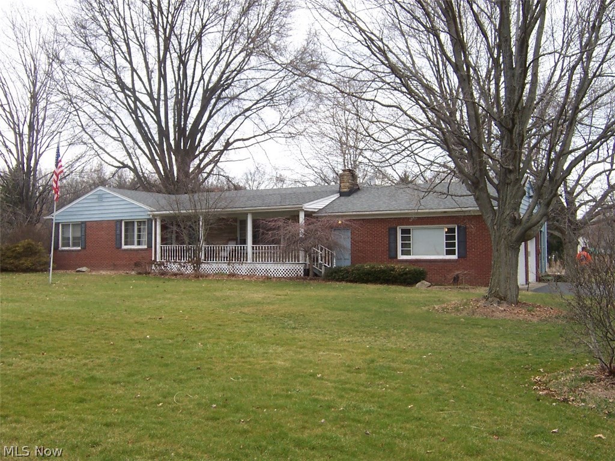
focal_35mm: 36
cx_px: 308
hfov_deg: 51.4
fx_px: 640
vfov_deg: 39.7
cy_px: 230
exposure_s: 1/250
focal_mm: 5.6
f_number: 3.4
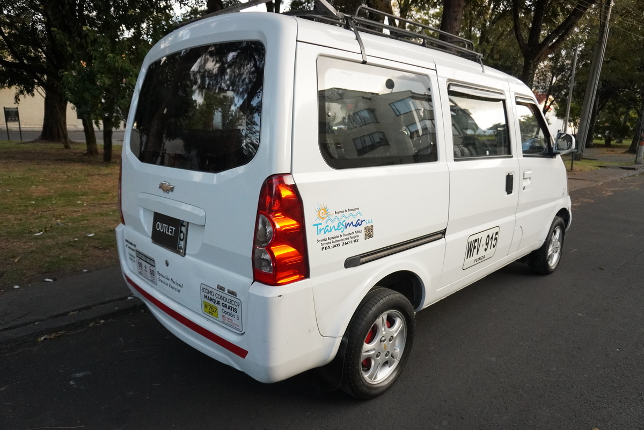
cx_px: 322
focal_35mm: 24
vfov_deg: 53.1
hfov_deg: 73.7
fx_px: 429
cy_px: 215
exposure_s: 1/1250
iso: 3200
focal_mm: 16
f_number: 3.5
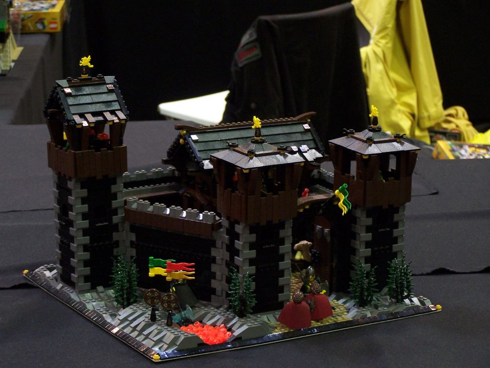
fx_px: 1486
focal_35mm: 105
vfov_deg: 14.1
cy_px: 184
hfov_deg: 18.7
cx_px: 245
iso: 140
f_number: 3.2
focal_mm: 17.5
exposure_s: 1/8
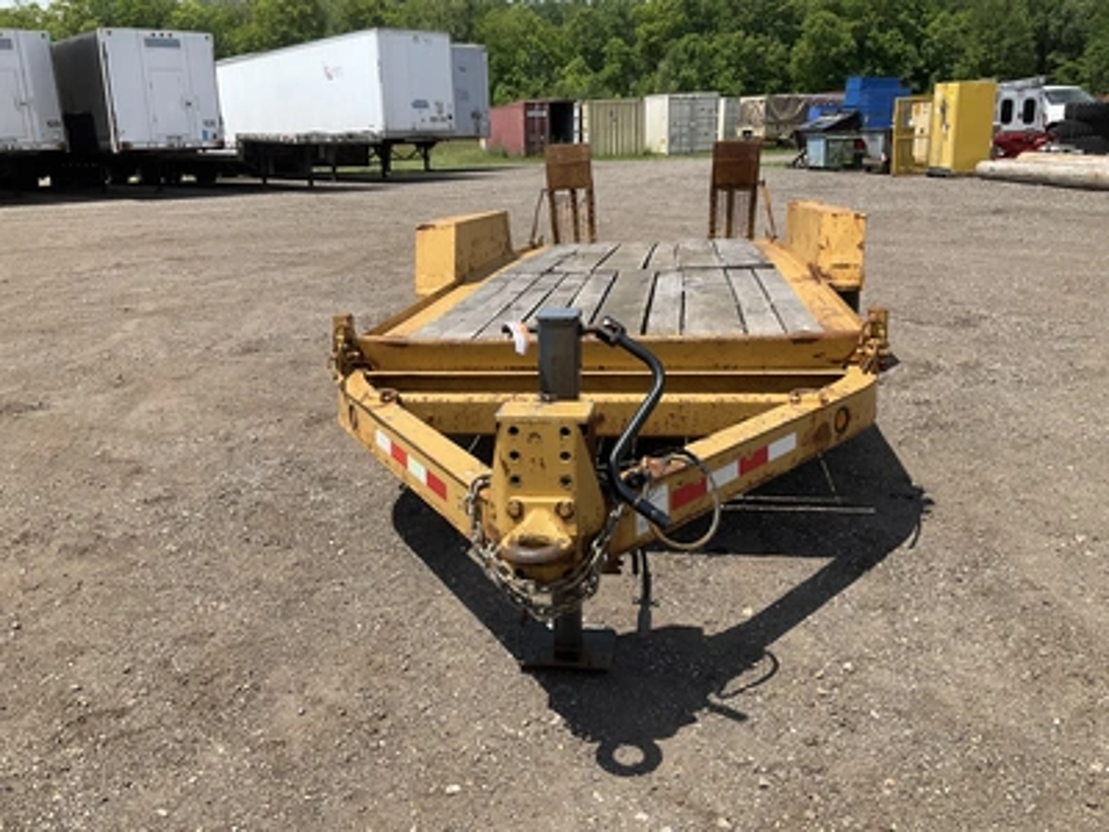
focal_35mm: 29
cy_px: 416
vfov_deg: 48.2
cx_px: 554
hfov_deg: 61.7
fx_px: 929
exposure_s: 1/1626
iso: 25
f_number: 1.8
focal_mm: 3
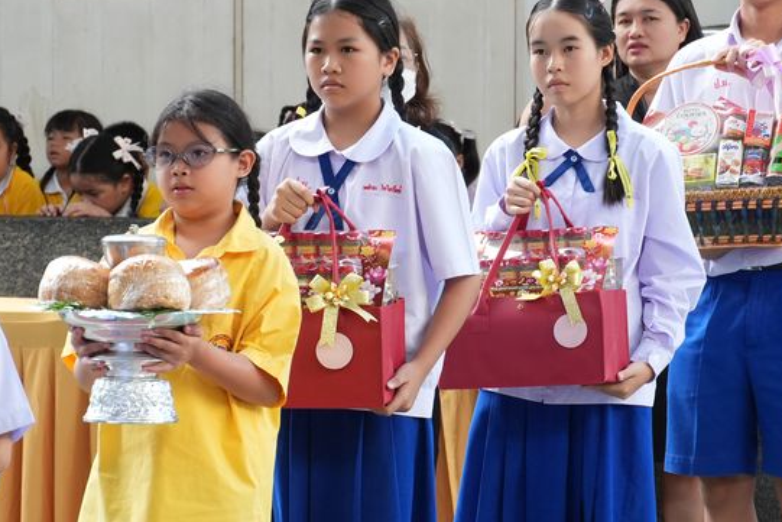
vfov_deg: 5.6
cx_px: 393
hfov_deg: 8.4
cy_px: 288
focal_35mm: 244
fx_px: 5301
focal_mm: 88
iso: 1000
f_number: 5.6
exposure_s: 1/200
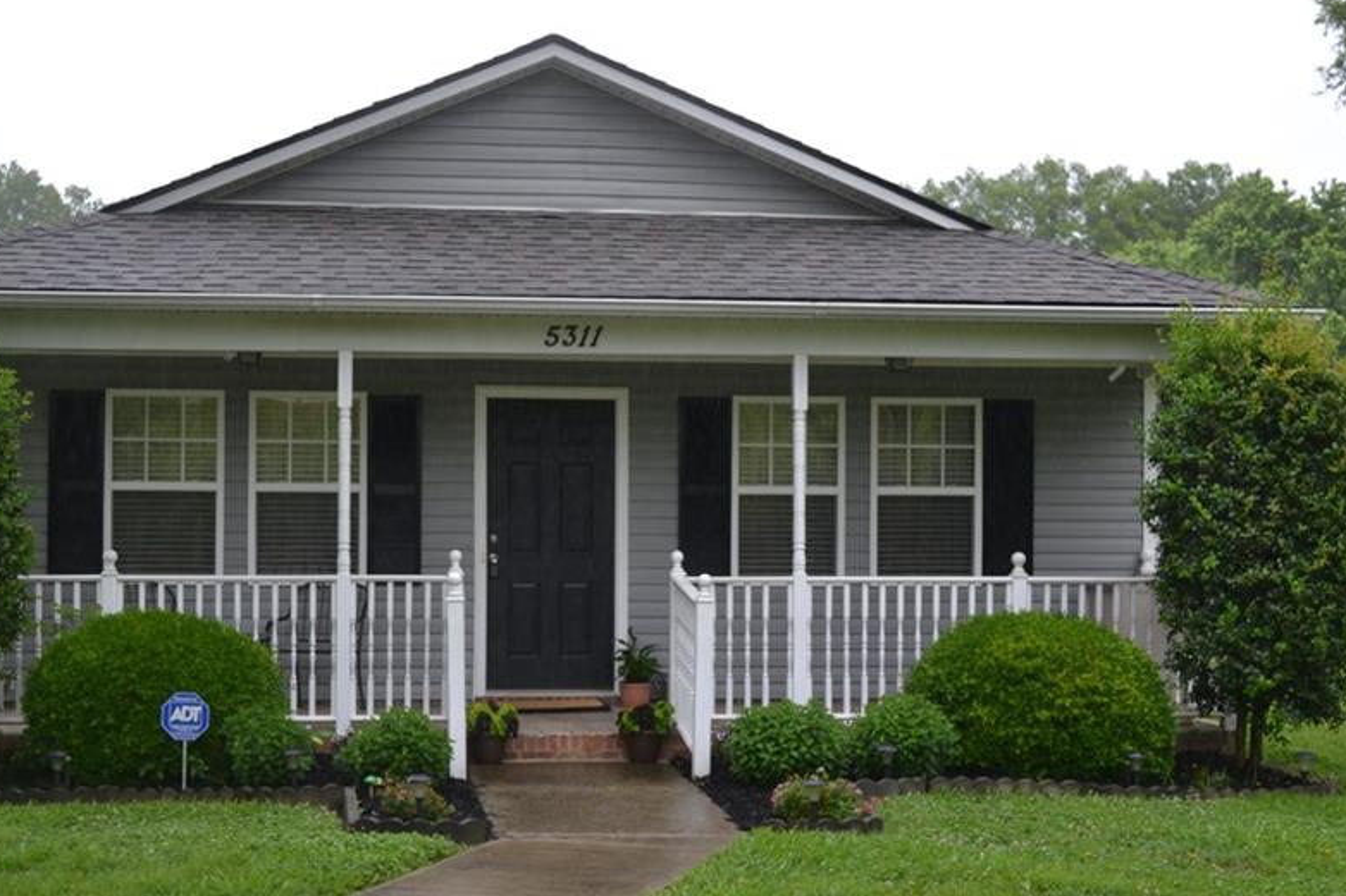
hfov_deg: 36.2
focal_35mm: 55
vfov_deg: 24.6
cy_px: 492
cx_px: 554
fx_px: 2056
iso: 140
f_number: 5.6
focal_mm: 28
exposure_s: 1/125
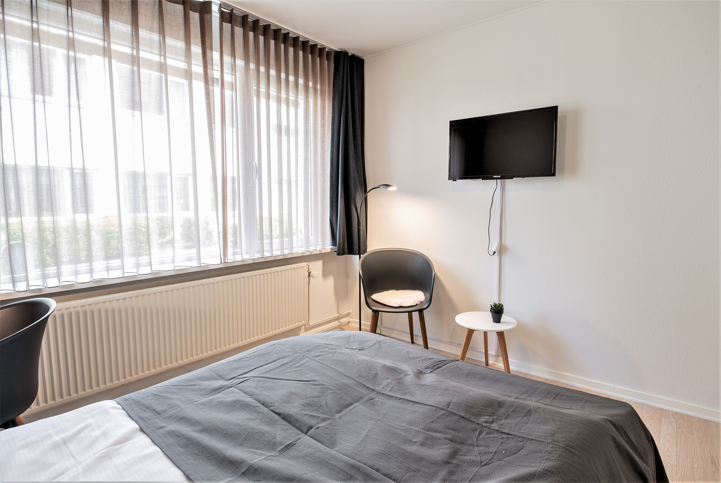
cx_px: 360
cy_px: 242
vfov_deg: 70.6
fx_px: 341
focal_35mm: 17
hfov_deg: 93.2
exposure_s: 1/2
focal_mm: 17
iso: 200
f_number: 9
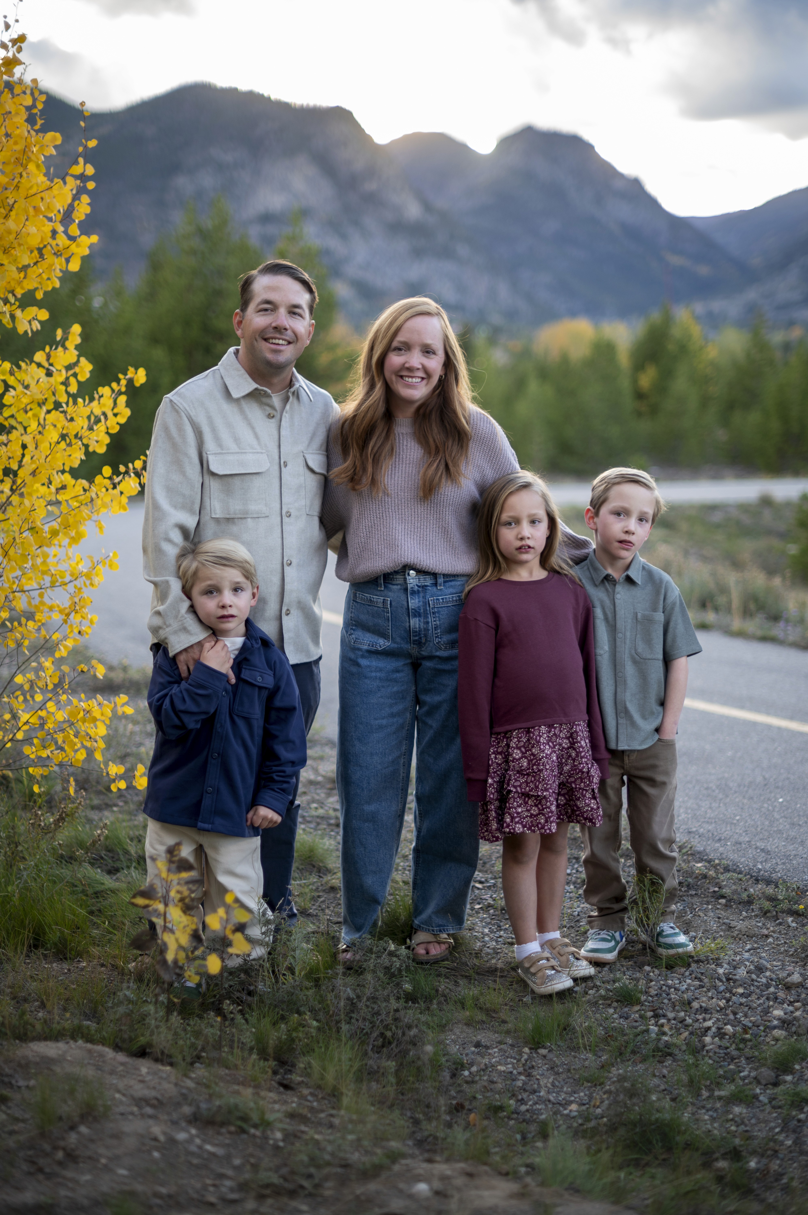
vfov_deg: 39.6
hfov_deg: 27.0
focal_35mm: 50
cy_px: 608
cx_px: 404
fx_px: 1686
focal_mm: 50
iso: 320
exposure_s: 1/500
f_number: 5.6
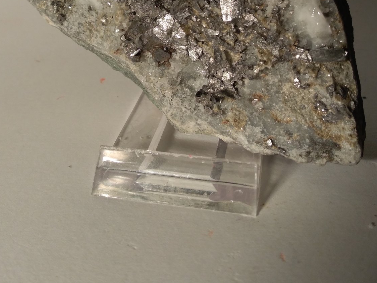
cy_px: 28
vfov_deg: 36.3
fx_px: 403
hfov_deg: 50.1
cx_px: 187
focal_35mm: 37
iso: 139
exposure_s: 1/100
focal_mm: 3.54
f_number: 2
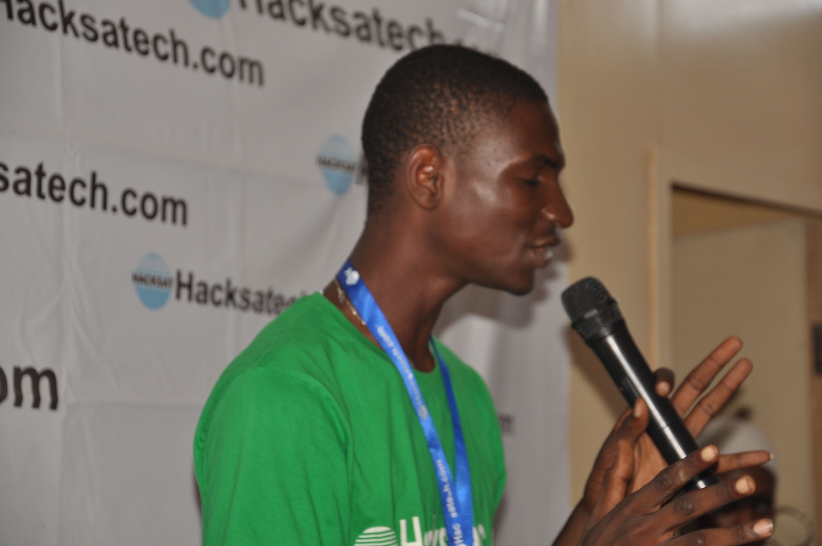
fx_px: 2908
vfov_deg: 10.7
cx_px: 411
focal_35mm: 128
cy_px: 273
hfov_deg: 16.1
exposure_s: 1/60
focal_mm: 85
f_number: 5.6
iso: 200
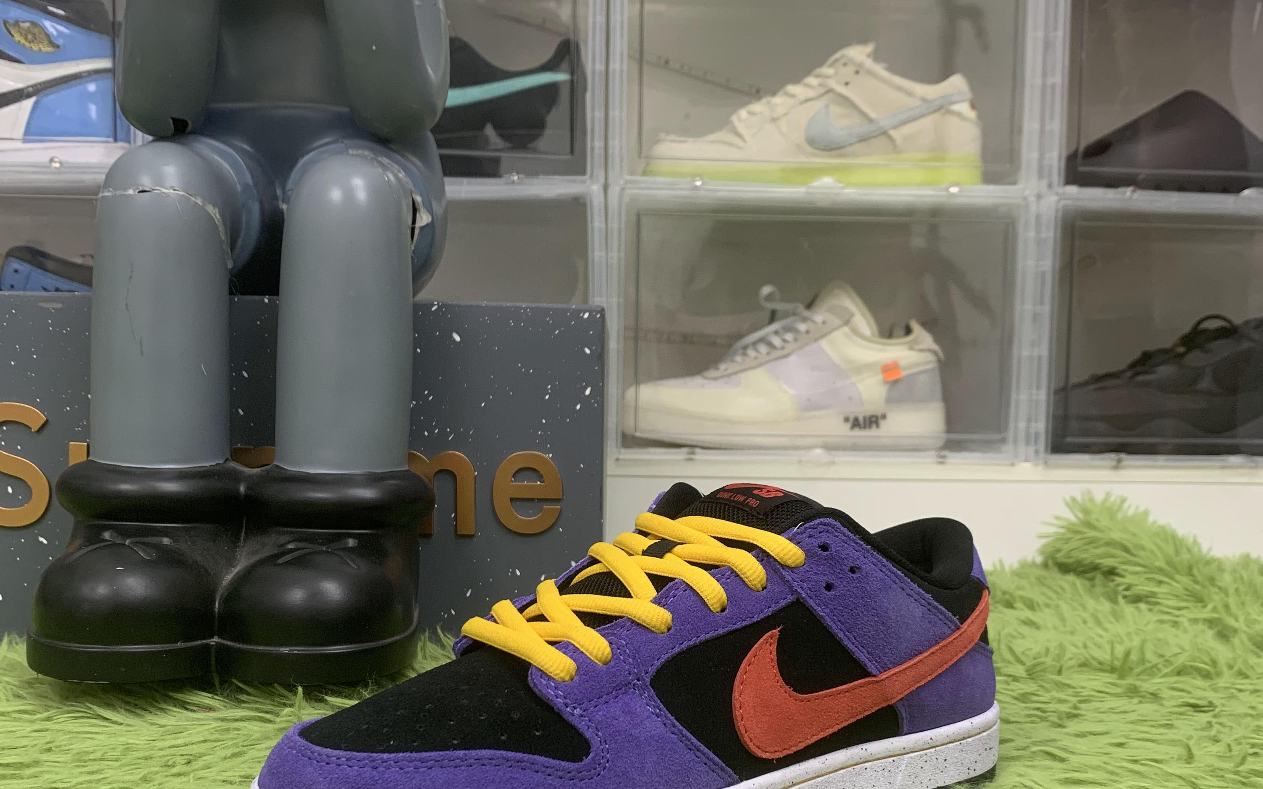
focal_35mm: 37
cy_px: 523
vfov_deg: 34.1
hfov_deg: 52.7
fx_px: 1274
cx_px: 630
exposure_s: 1/65
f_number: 1.8
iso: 100
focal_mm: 4.25
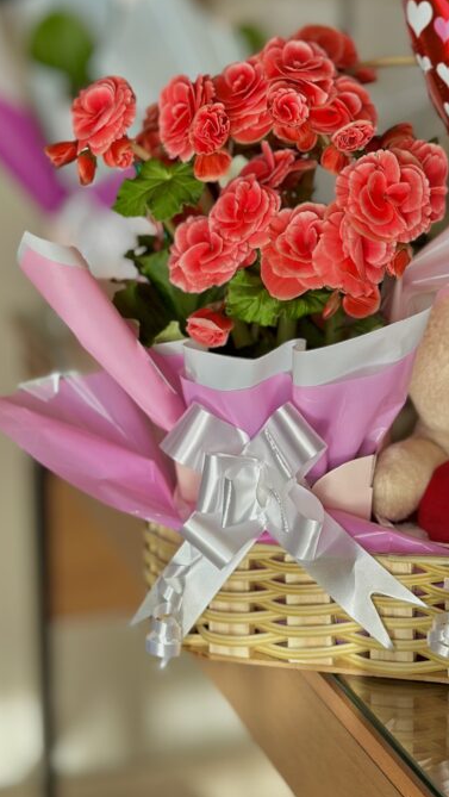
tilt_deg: -8.9
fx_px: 1691
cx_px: 393
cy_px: 194
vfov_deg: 26.2
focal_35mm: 80
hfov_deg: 15.0
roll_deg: +0.3
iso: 80
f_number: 1.78
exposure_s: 1/685
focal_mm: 6.86
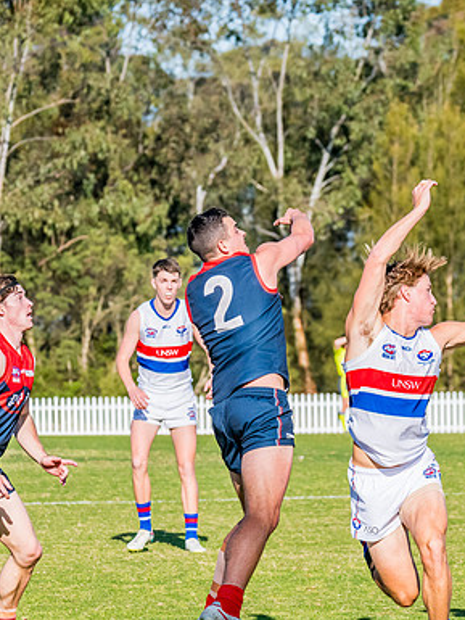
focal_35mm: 363
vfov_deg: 5.5
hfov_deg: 4.1
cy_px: 250
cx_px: 274
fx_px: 6498
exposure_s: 1/1600
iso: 800
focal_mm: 210
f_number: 10
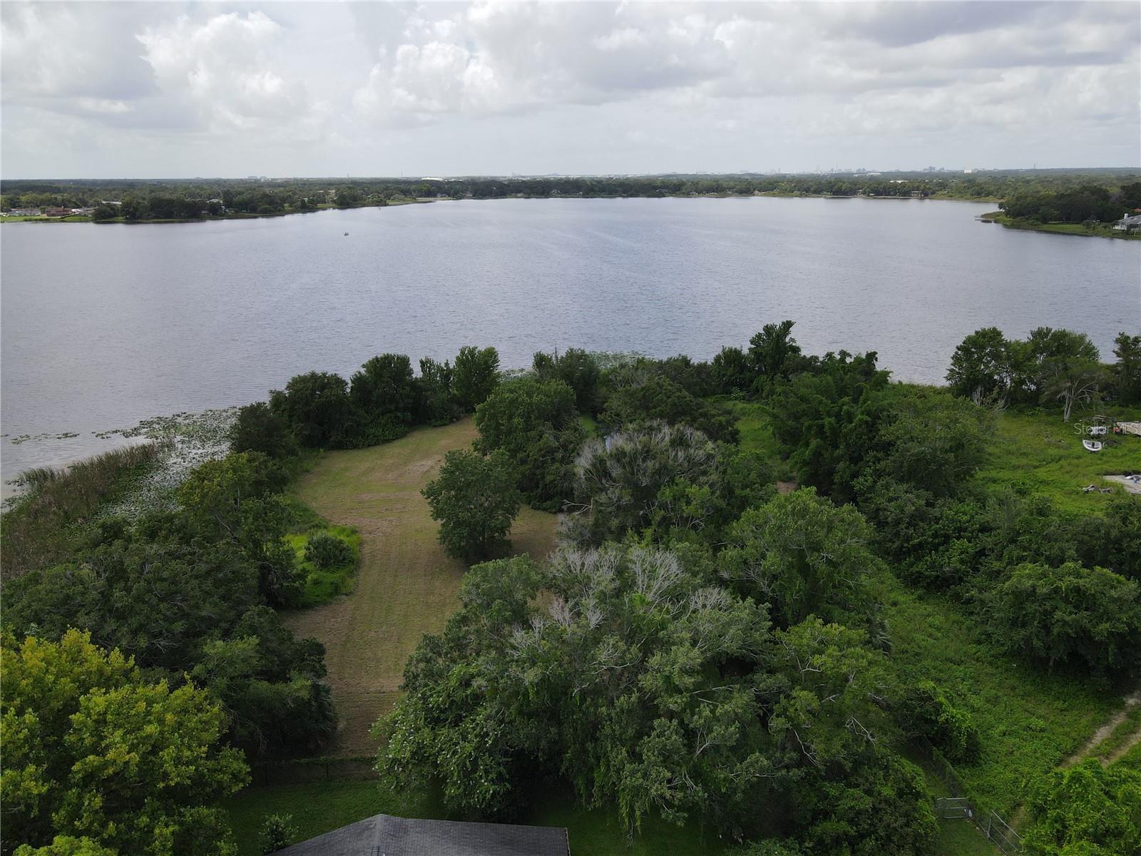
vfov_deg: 56.8
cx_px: 570
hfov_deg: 71.6
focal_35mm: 24
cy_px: 428
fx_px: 791
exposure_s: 1/640
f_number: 2.8
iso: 100
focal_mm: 4.5
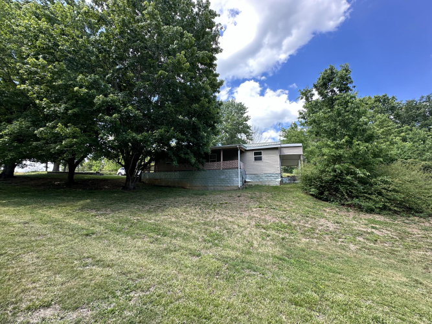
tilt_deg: +9.3
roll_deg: -0.9
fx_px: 175
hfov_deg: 102.1
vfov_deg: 85.7
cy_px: 162
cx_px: 216
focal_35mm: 14
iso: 40
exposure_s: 1/305
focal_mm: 2.22
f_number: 2.2
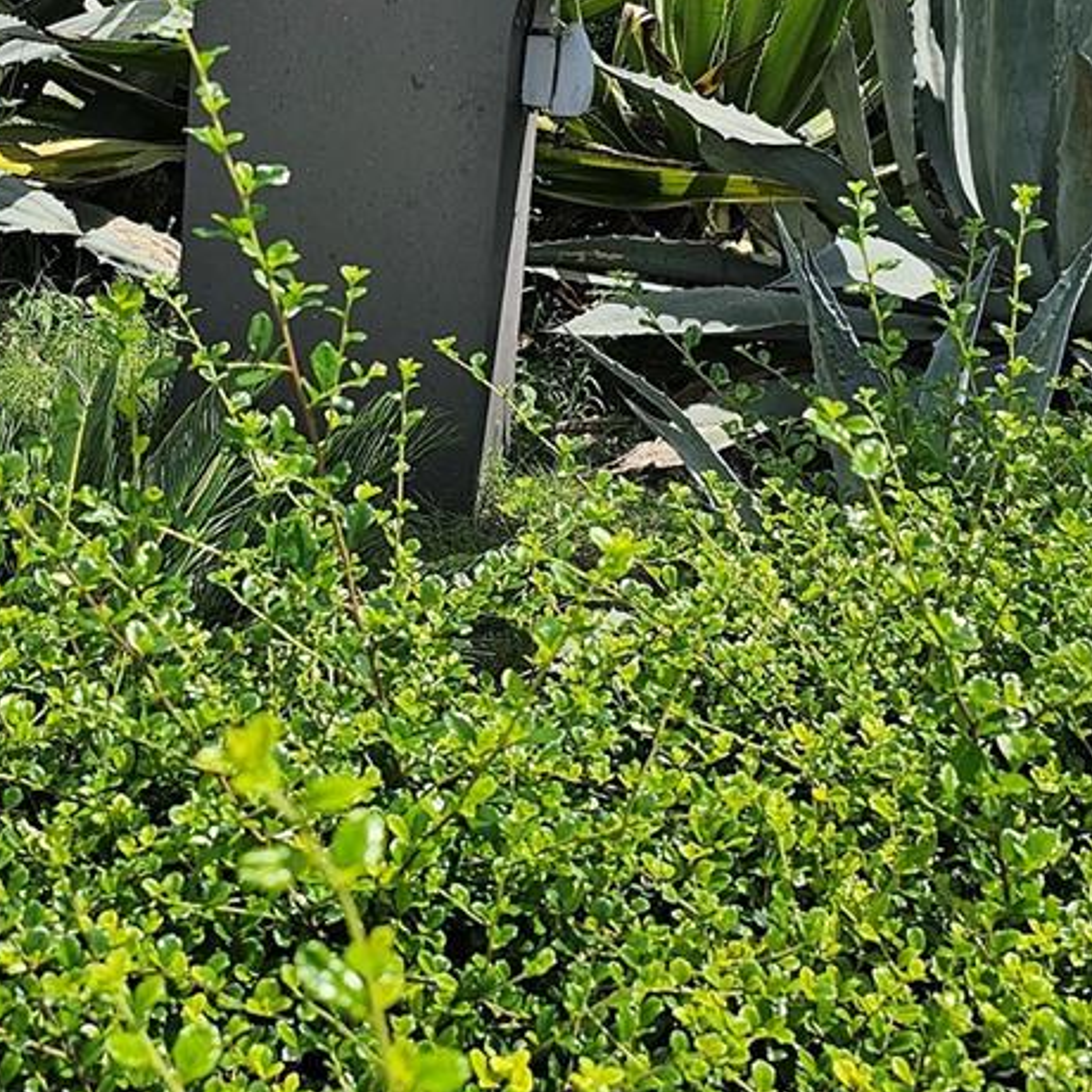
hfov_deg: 31.9
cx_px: 349
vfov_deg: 31.0
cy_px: 150
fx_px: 1892
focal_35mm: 53
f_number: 1.7
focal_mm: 6.3
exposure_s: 1/1343
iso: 16
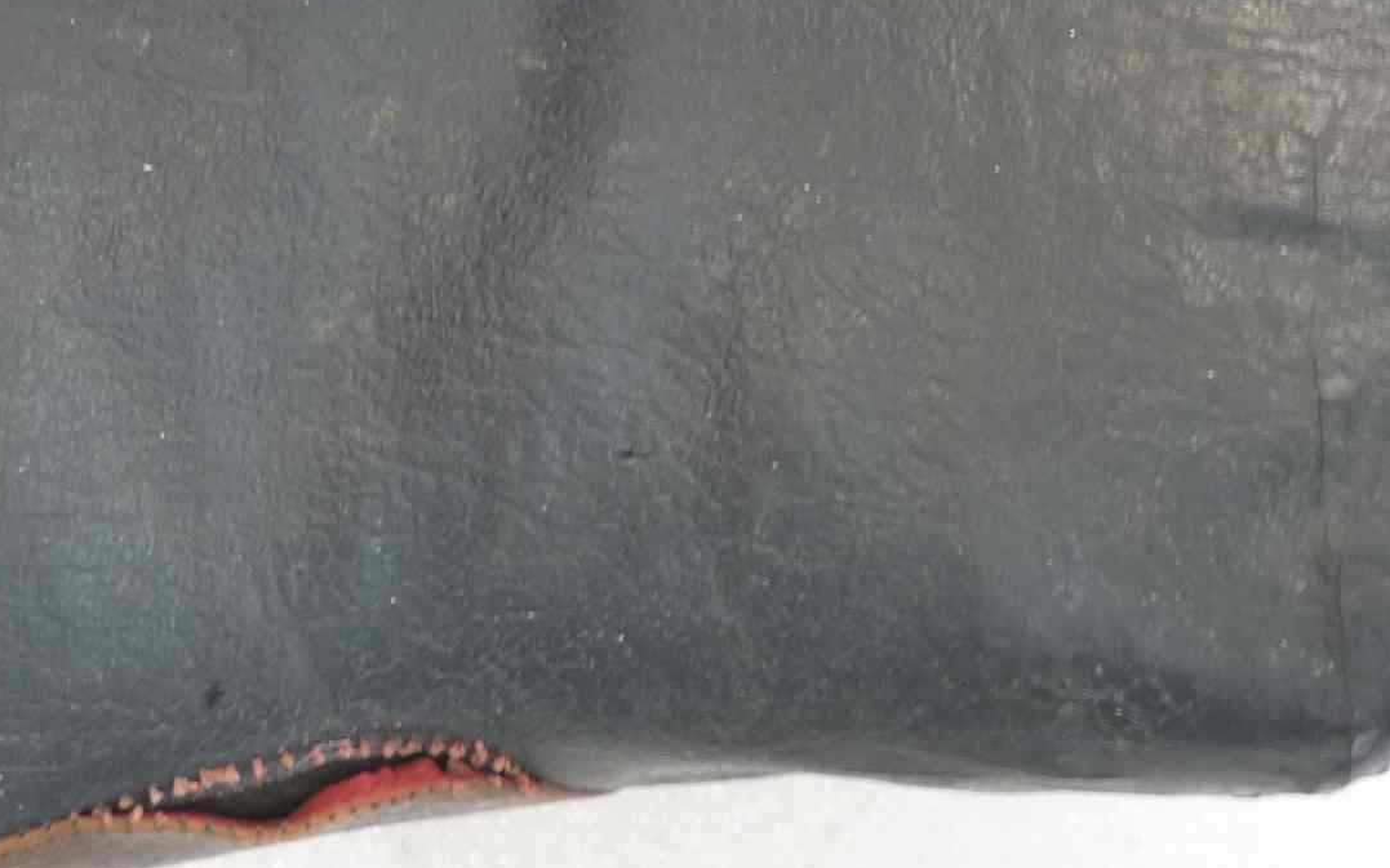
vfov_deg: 20.2
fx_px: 2386
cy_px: 70
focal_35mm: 63
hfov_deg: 32.0
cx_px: 381
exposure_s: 1/8
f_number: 3.3
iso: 125
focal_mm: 4.1
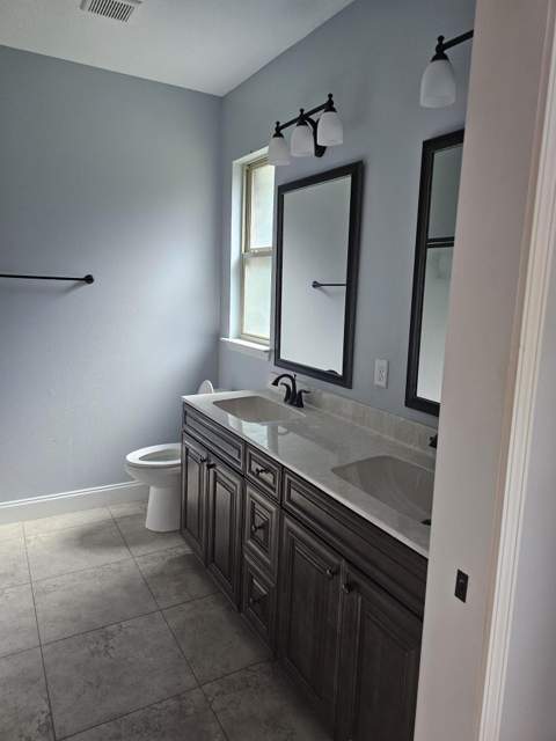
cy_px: 370
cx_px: 278
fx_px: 493
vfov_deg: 73.9
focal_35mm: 23
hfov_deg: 58.9
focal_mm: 6.3
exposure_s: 1/207
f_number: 1.7
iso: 250
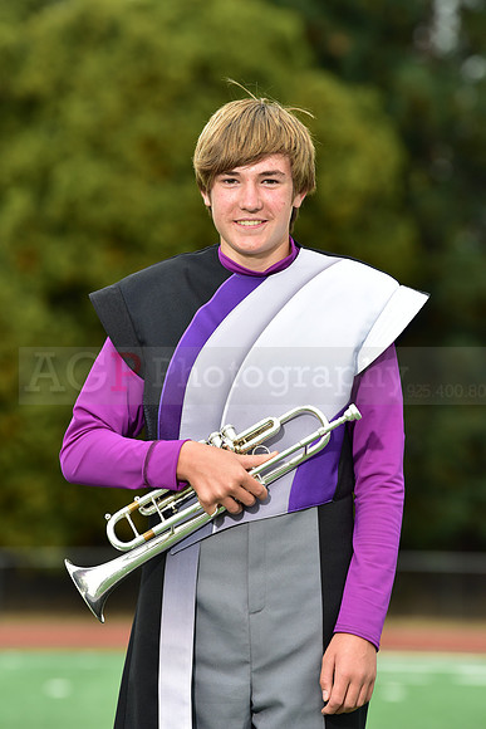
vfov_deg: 10.3
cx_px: 243
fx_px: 4047
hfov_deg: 6.9
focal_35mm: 200
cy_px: 364
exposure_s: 1/200
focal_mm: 200
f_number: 5
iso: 500
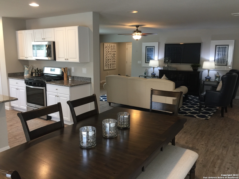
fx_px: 200
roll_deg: -2.4
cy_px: 90
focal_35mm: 29
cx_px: 120
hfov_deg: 61.7
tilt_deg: -9.3
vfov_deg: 48.2
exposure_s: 1/15
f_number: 2.2
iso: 32
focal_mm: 4.15
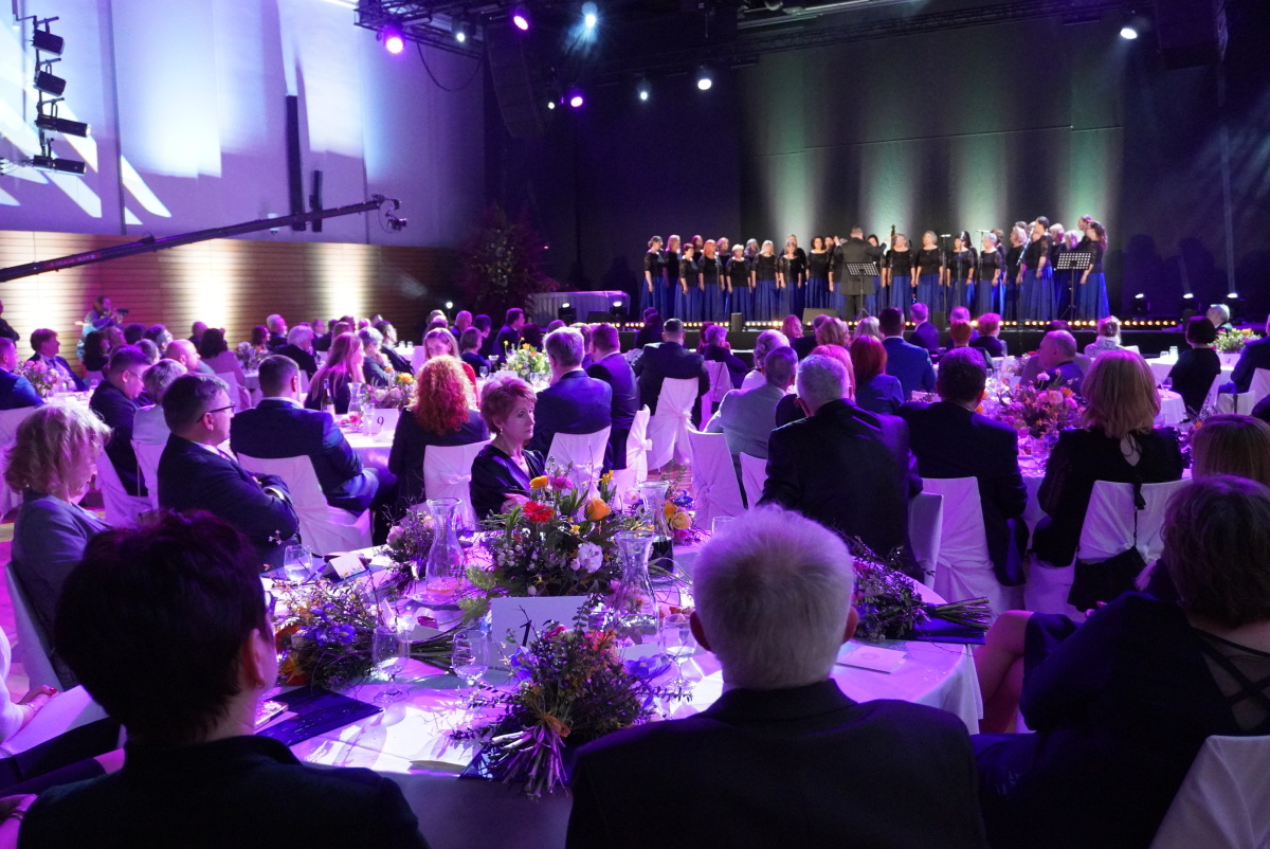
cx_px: 635
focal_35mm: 32
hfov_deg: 59.5
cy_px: 424
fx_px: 1112
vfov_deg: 41.8
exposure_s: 1/125
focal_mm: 21
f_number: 4
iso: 6400
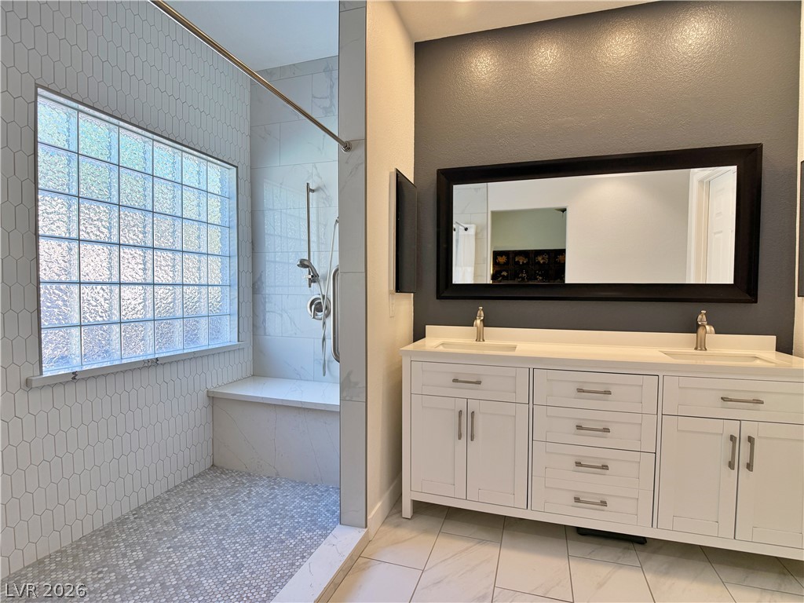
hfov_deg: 71.6
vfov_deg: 56.8
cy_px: 302
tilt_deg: -0.4
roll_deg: -0.1
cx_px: 402
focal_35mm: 24
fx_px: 557
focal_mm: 6.76
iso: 100
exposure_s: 1/282
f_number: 1.78
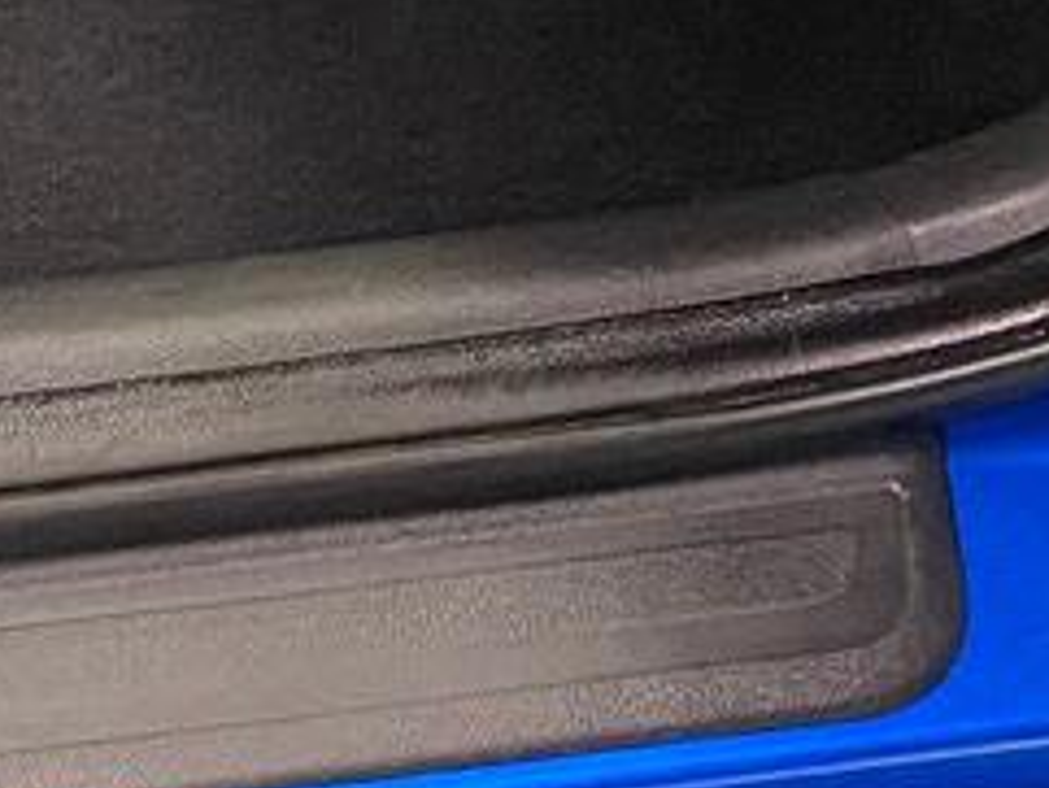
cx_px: -1349
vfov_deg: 9.4
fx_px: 4184
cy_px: -1197
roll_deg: +2.7
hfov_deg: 11.9
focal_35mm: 138
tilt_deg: -34.1
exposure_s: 1/60
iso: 400
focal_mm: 4.25
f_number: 1.8
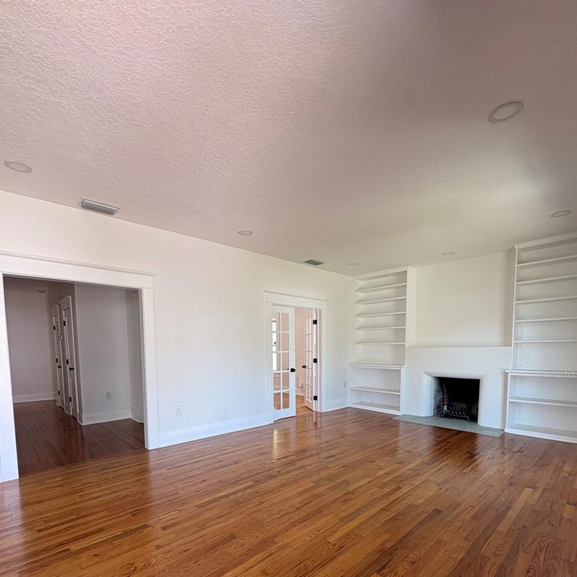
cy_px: 373
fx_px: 321
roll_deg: +0.2
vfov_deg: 81.8
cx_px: 287
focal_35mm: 17
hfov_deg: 84.0
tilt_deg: -3.5
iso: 64
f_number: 2.2
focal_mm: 2.22
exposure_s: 1/99
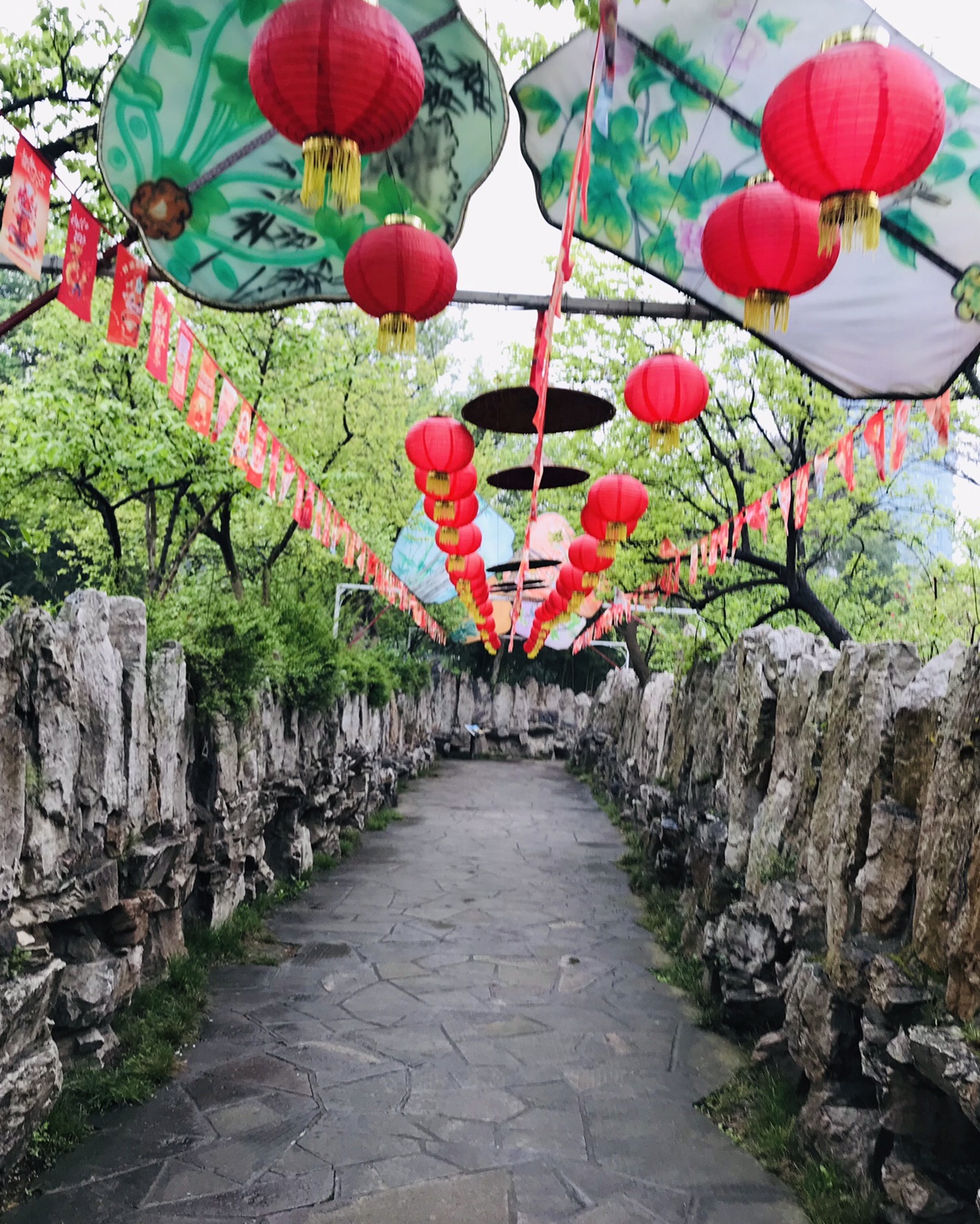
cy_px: 567
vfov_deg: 58.7
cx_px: 486
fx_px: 1087
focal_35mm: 30
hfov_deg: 48.5
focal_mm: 3.99
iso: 20
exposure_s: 1/100
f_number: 1.8
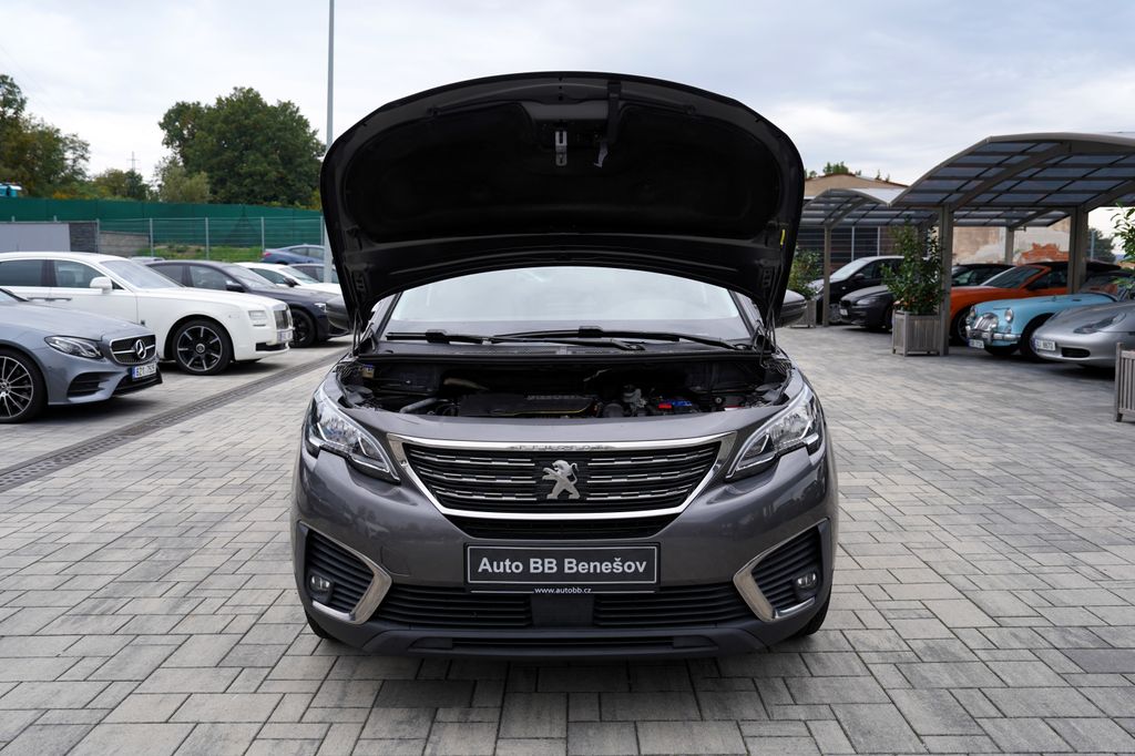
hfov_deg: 63.7
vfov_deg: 44.9
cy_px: 378
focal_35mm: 29
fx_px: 914
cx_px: 568
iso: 100
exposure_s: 1/80
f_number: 4.5
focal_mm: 29
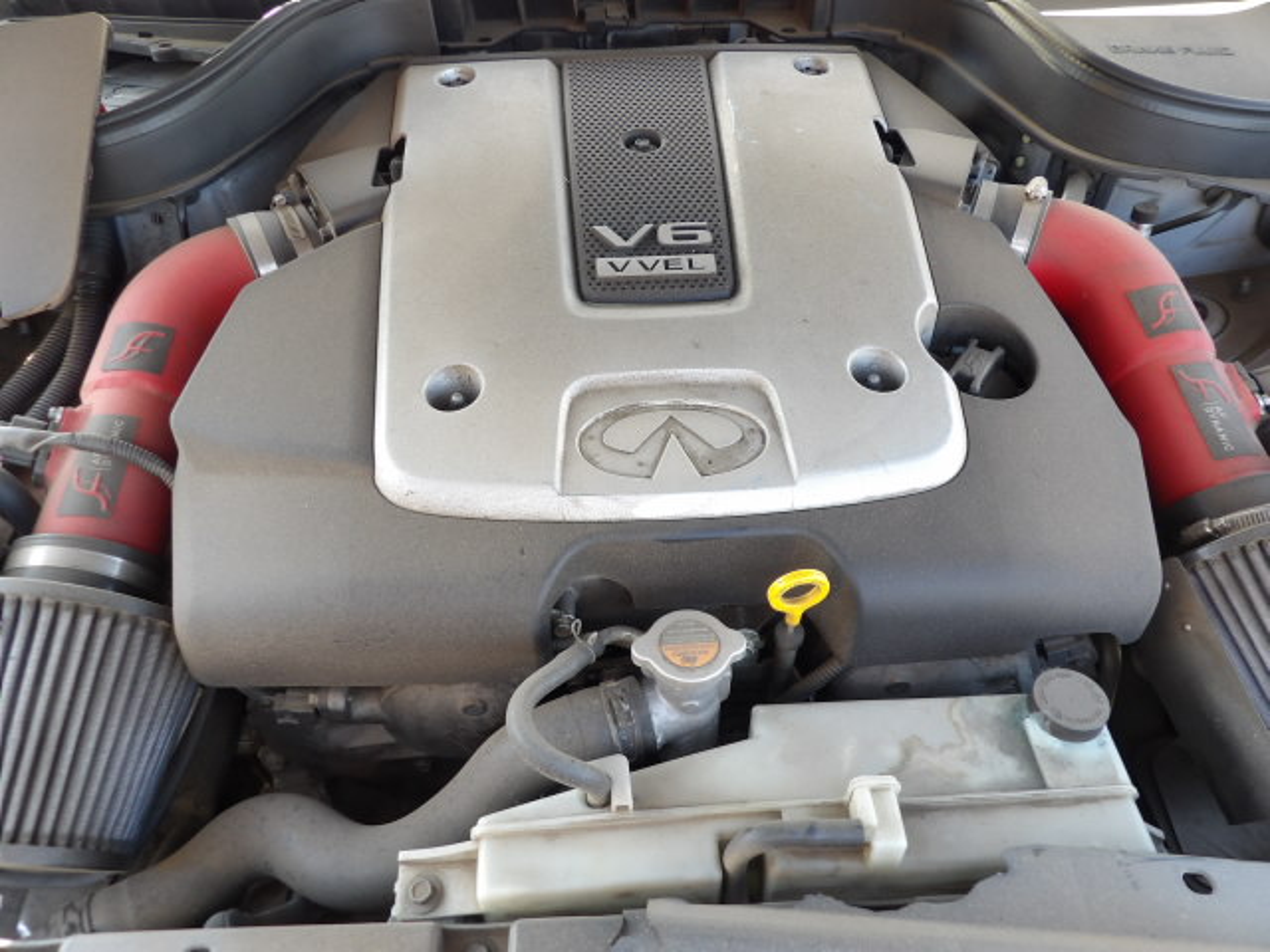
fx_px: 881
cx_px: 635
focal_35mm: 24
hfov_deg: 71.6
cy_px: 476
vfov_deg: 56.8
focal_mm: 4.3
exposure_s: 1/50
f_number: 3.2
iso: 100
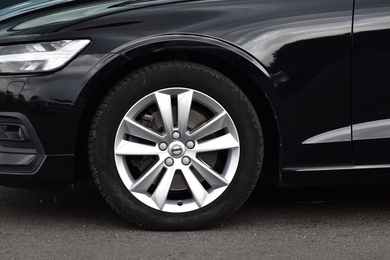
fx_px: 1577
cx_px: 203
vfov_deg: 9.4
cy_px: 135
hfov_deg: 14.1
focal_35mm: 146
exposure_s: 1/125
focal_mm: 85
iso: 450
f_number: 9
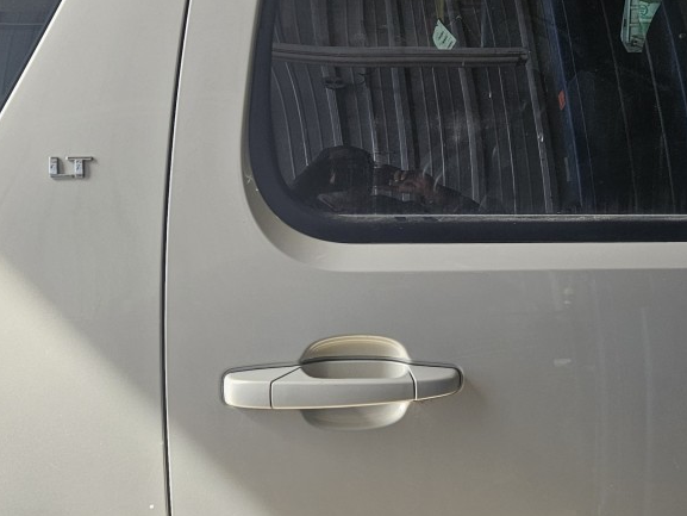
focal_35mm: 51
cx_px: 481
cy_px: 224
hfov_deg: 36.9
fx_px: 1012
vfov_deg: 28.5
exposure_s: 1/207
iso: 50
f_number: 1.8
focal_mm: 5.4
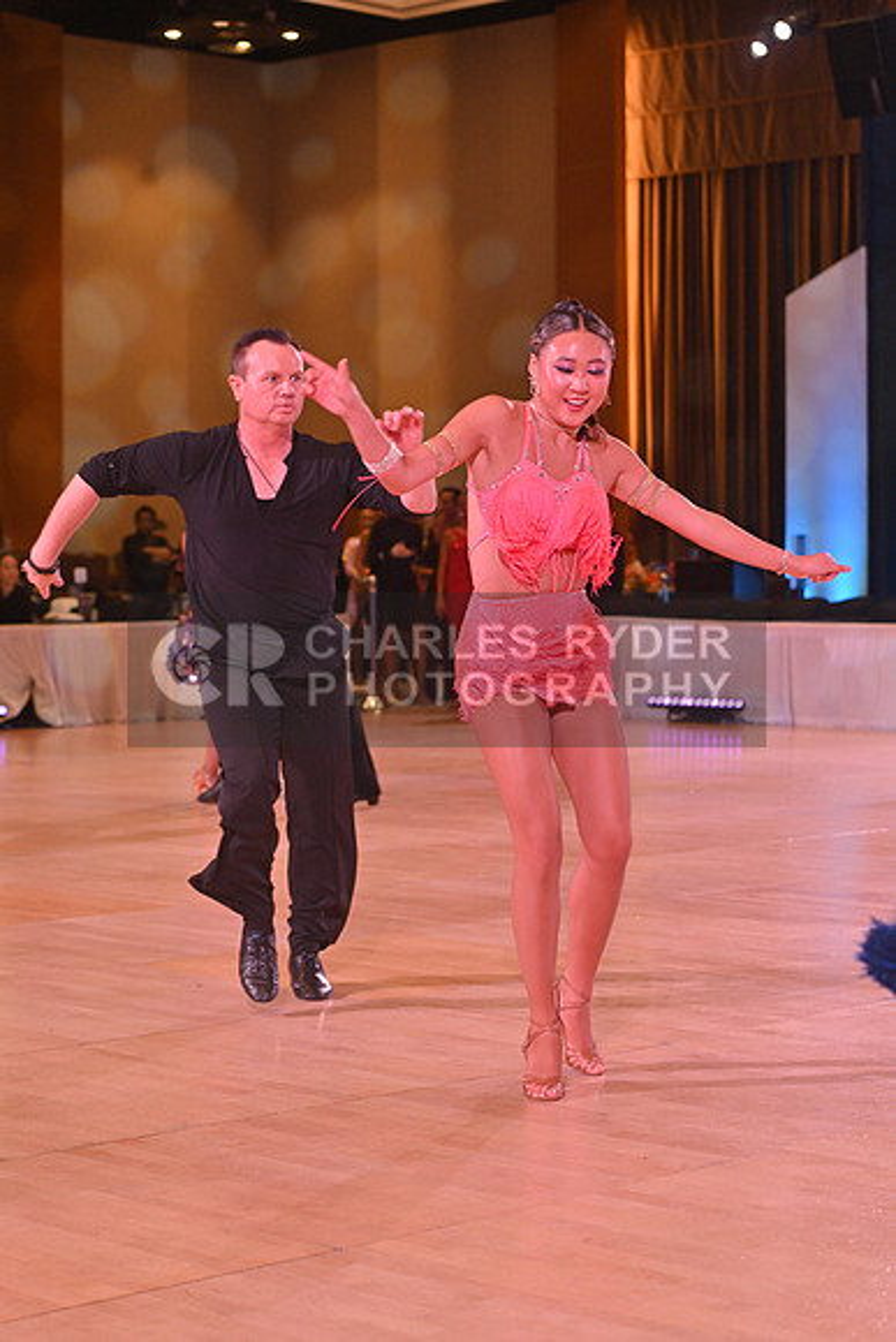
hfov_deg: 17.5
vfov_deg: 26.0
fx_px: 2910
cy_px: 671
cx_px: 448
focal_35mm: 78
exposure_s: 1/400
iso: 2000
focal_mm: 78
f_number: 5
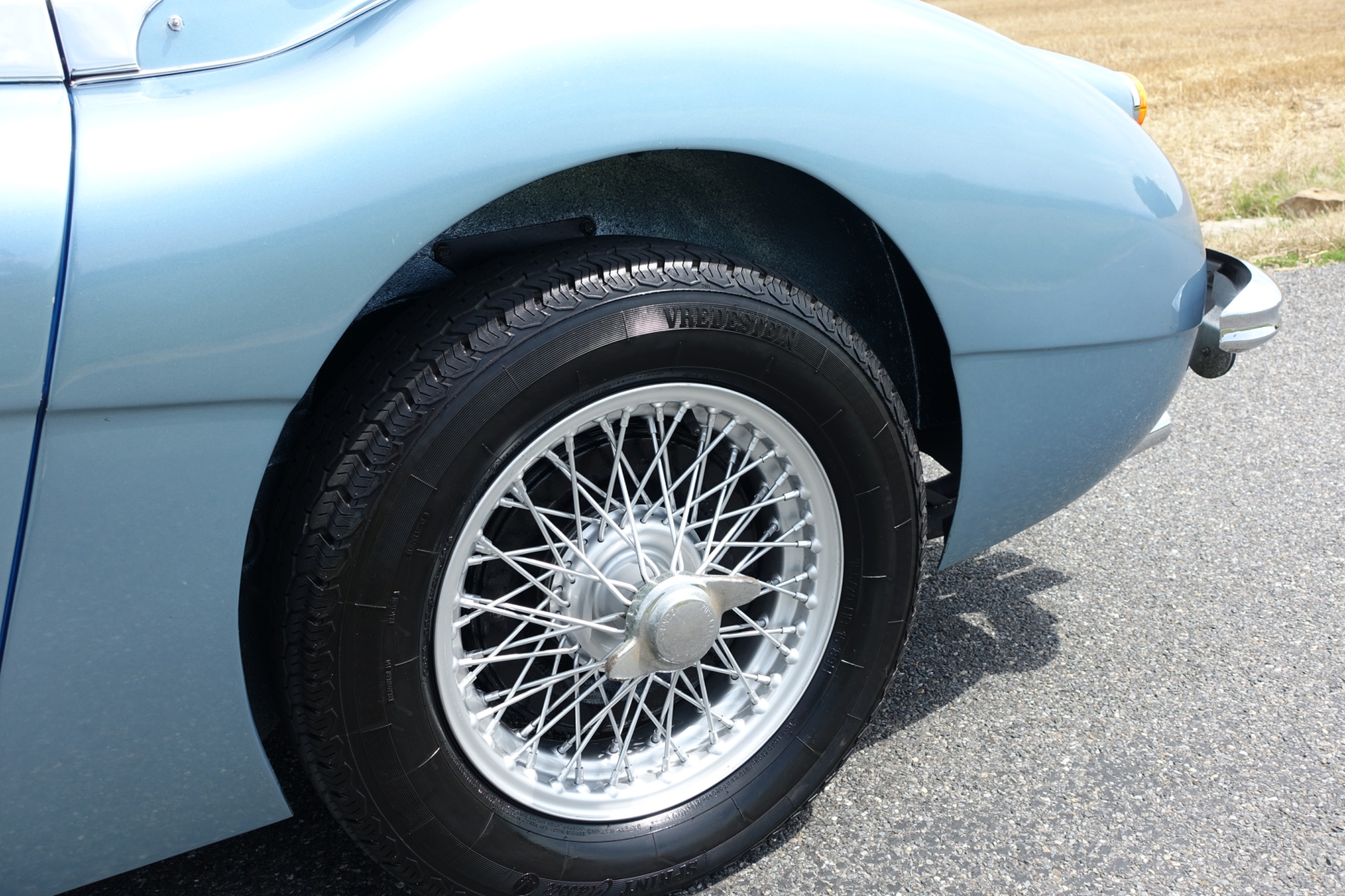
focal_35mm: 33
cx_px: 672
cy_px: 448
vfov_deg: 40.0
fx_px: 1233
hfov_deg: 57.2
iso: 125
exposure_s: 1/500
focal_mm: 12.06
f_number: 4
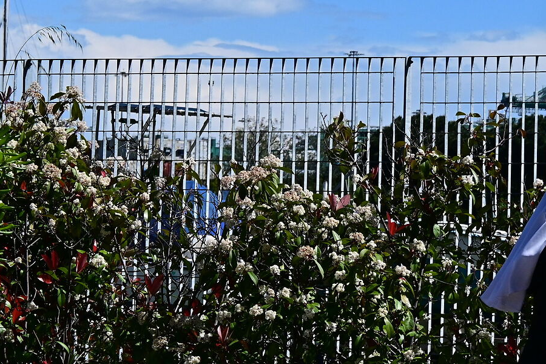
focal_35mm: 200
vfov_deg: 6.9
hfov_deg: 10.1
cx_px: 678
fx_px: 3033
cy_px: 165
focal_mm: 50
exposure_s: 1/2000
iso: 280
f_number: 6.3
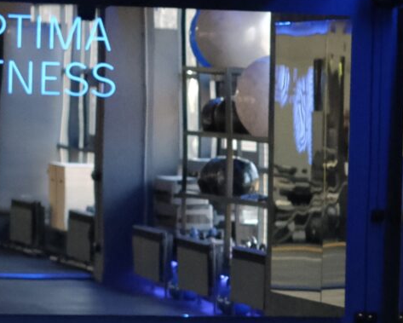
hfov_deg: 7.1
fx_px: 3210
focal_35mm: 269
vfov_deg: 5.8
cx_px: 623
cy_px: 251
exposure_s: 1/500
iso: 3200
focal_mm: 35
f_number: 2.2
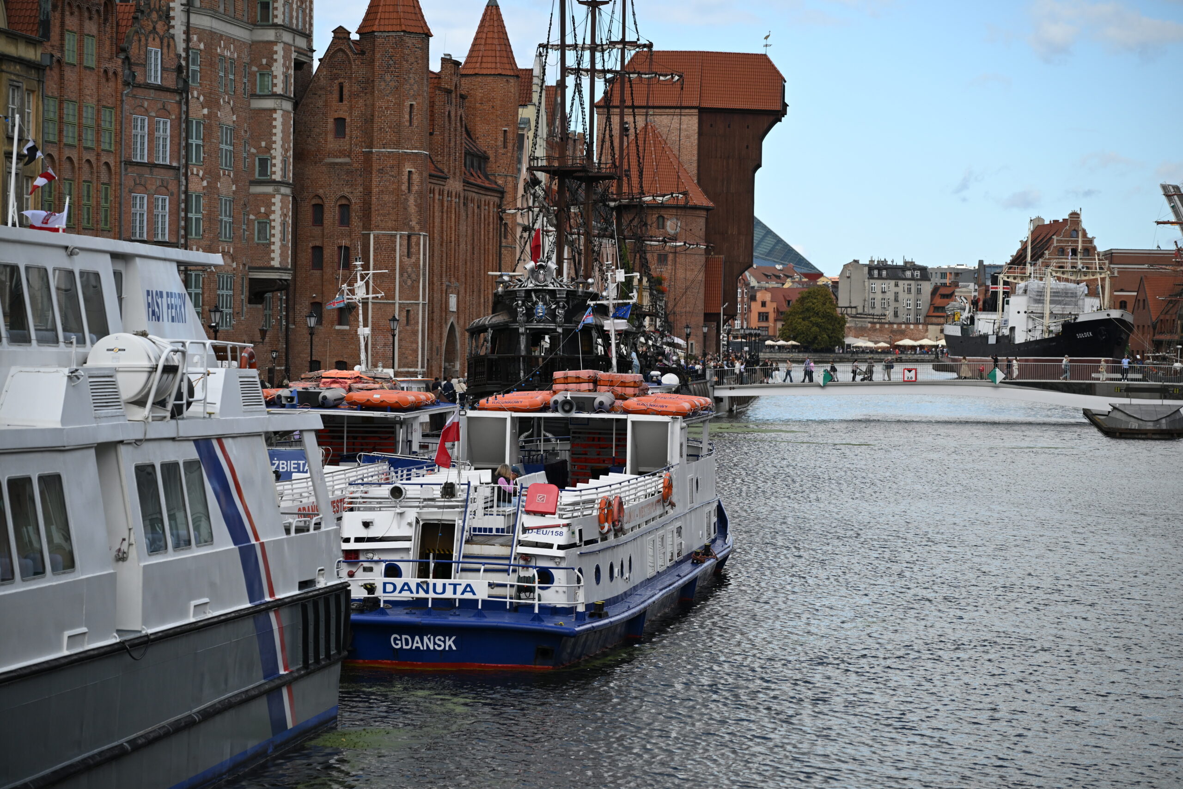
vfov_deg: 15.0
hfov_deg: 22.4
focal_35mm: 91
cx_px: 592
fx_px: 2990
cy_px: 394
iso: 400
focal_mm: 91
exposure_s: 1/2500
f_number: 4
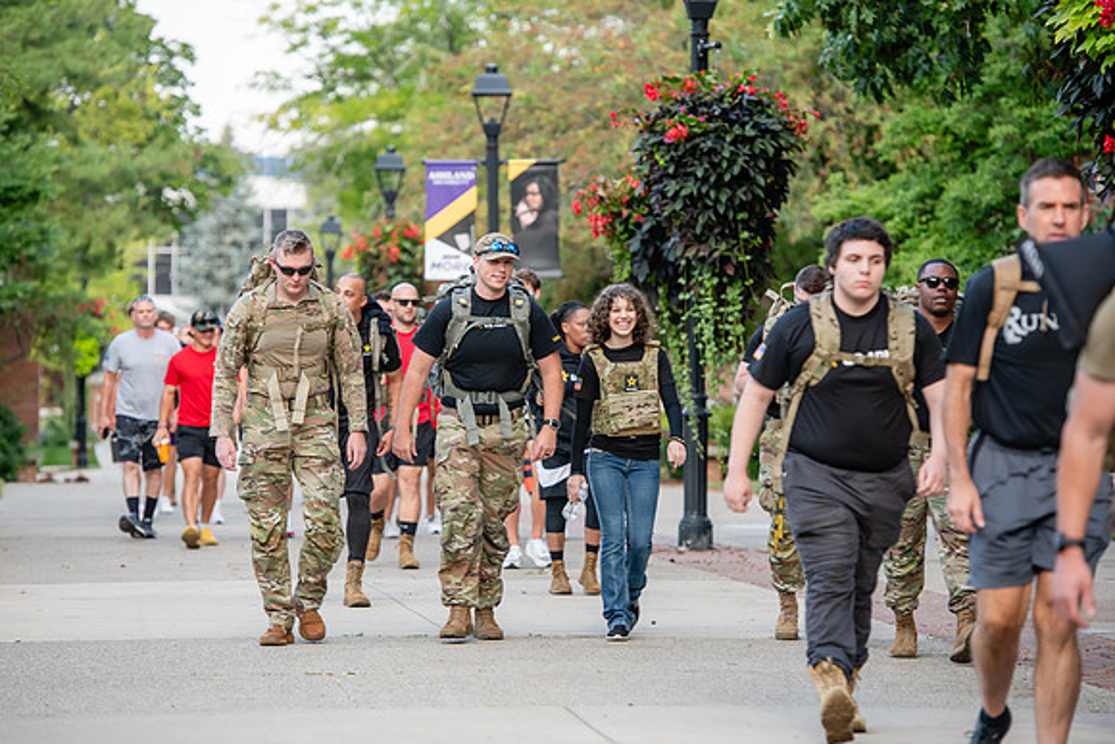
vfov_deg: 8.6
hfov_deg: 12.8
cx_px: 558
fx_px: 4956
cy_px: 372
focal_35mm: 160
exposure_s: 1/320
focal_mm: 160
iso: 400
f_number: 4
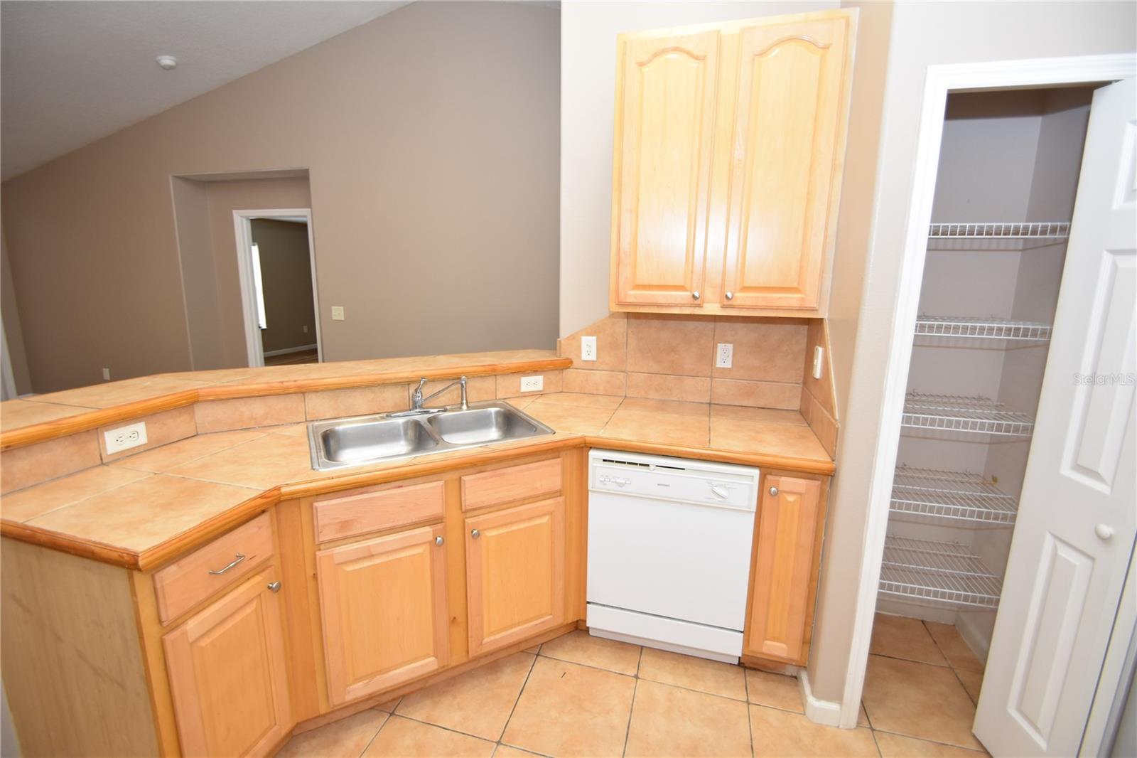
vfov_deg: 77.3
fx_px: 474
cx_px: 568
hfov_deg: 100.4
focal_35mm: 15
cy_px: 379
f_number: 4
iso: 500
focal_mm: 10
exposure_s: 1/60
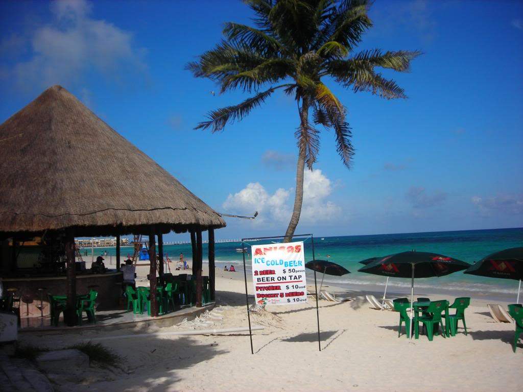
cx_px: 262
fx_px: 574
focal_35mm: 38
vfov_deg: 37.7
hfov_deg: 49.0
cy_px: 196
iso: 50
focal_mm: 6.3
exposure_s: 1/371
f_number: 6.4
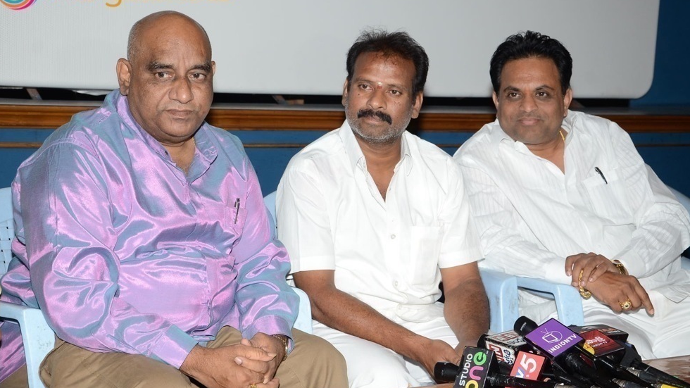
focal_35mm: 80
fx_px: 1464
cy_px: 196
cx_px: 344
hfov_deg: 26.5
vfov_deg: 15.1
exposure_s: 1/125
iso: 400
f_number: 5.6
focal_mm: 50
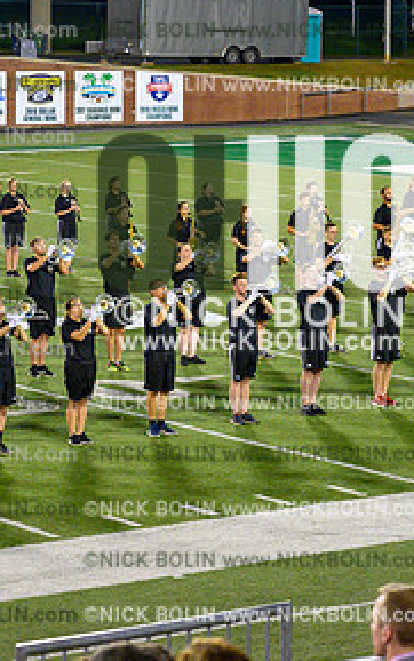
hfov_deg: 9.2
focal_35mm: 143
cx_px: 258
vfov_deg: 14.6
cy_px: 242
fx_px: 2578
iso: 4000
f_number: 4
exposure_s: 1/1000
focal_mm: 70
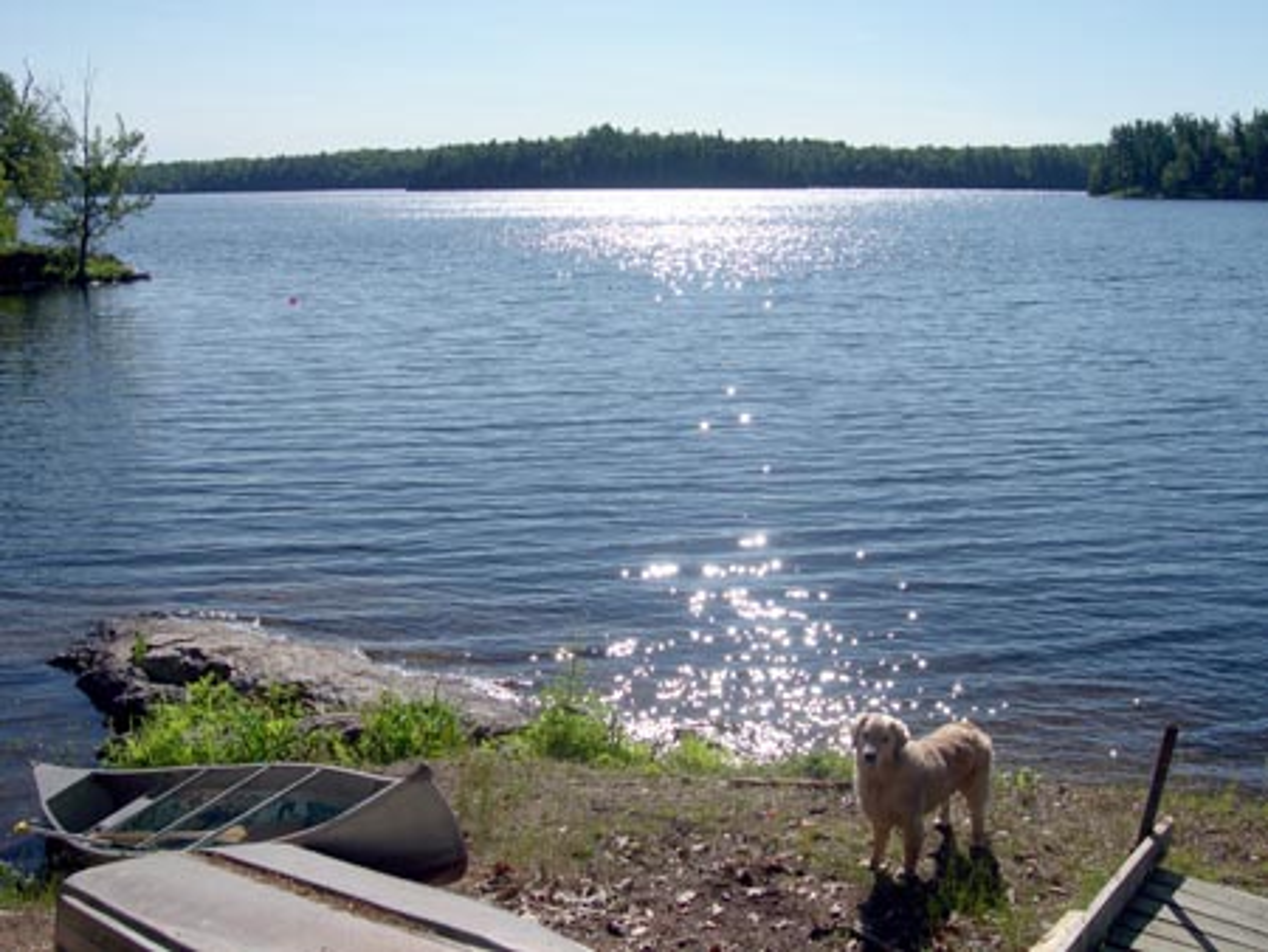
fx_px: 1393
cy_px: 476
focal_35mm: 38
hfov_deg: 49.0
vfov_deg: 37.8
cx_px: 634
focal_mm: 8
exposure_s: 1/338
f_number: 7.6
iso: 100
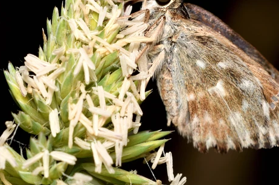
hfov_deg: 6.6
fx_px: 2415
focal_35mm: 312
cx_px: 156
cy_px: 58
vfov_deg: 4.4
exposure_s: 1/250
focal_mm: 150
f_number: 10
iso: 100
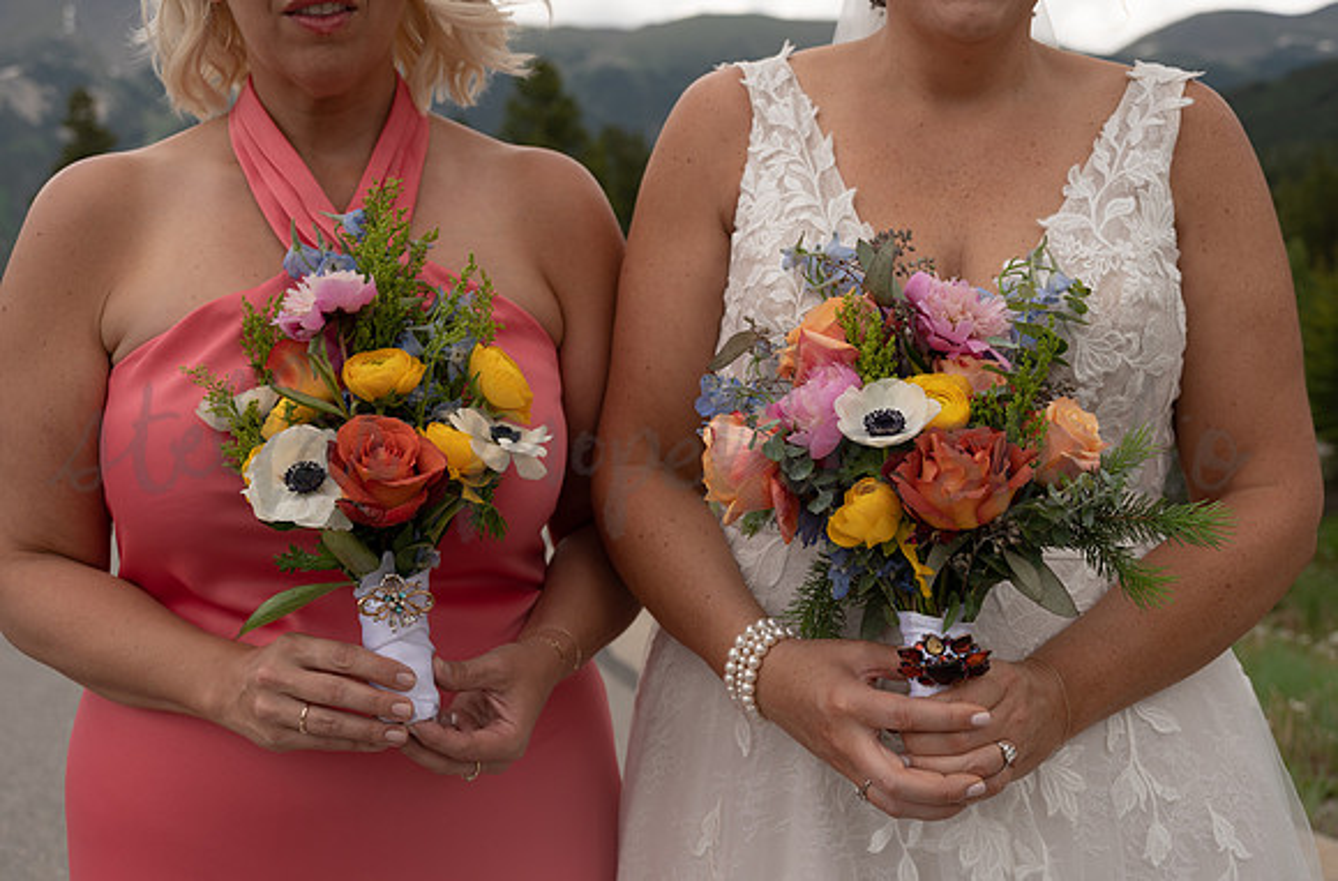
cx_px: 693
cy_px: 461
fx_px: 1693
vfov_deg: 29.2
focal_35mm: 46
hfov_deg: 43.1
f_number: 5.3
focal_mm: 44
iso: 200
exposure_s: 1/800
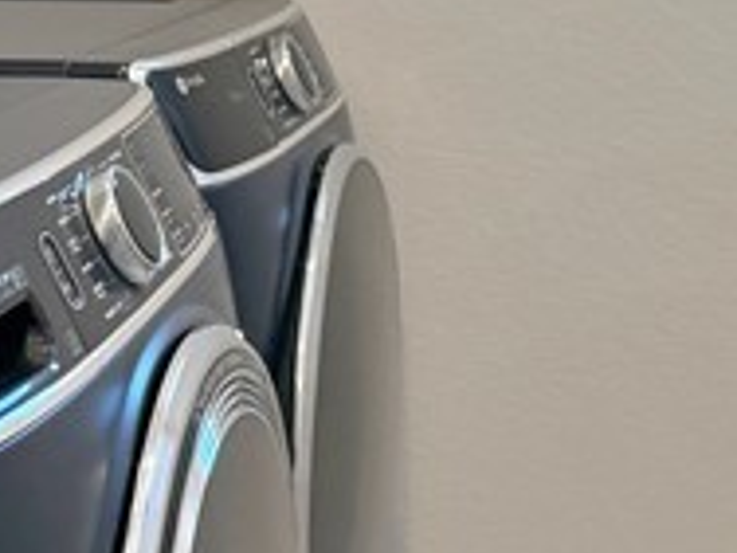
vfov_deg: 11.0
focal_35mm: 131
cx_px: 655
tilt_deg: -1.1
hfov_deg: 14.9
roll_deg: -1.3
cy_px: -169
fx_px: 2789
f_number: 1.78
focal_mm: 6.76
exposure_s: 1/128
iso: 80
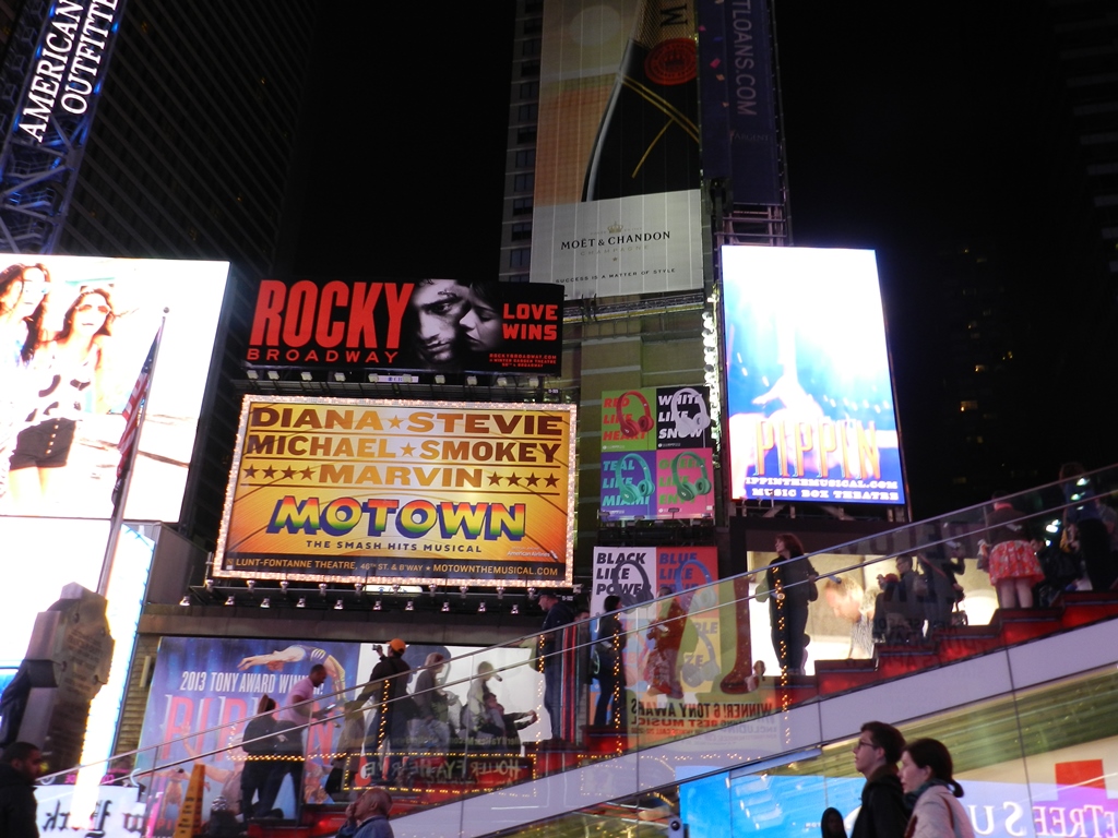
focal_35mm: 32
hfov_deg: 56.8
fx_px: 1034
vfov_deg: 44.2
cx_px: 559
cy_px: 419
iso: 160
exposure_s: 1/30
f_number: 3.7
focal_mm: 5.6
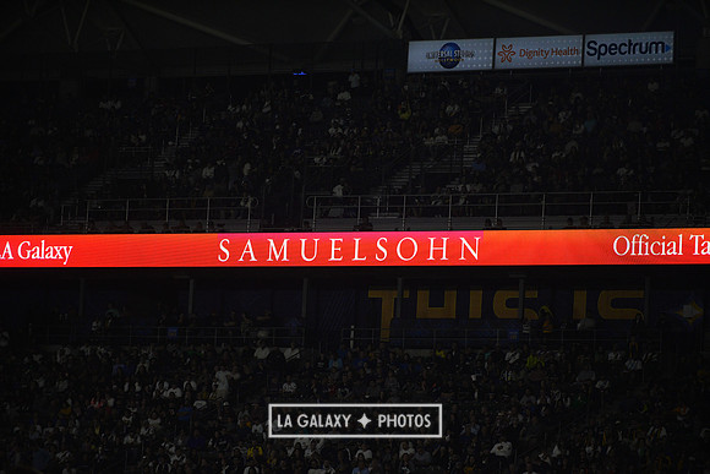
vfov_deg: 6.9
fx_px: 3945
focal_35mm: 200
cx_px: 355
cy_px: 237
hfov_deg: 10.3
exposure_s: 1/3200
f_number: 2.8
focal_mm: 200
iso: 1600
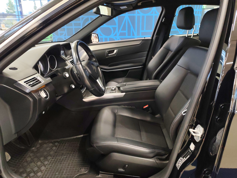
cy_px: 89
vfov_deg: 51.4
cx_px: 118
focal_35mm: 27
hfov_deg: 65.3
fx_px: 185
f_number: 1.9
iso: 1250
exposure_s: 1/100
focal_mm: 6.12
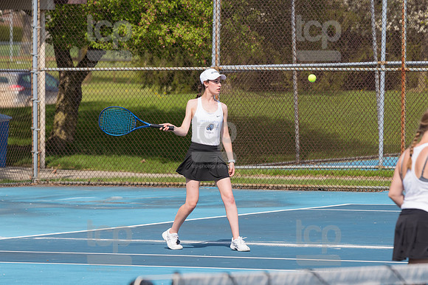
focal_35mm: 300
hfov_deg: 6.9
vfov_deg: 4.6
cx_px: 214
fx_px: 3564
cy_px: 142
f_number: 5.6
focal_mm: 200
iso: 320
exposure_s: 1/1600
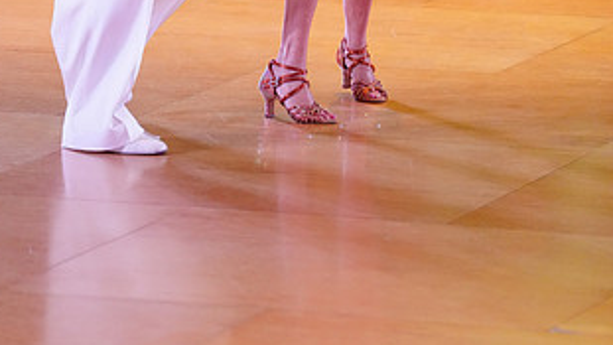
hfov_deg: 5.5
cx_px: 241
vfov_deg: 3.1
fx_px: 6356
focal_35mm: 391
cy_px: -164
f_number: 2.8
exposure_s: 1/400
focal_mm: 200
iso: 5000
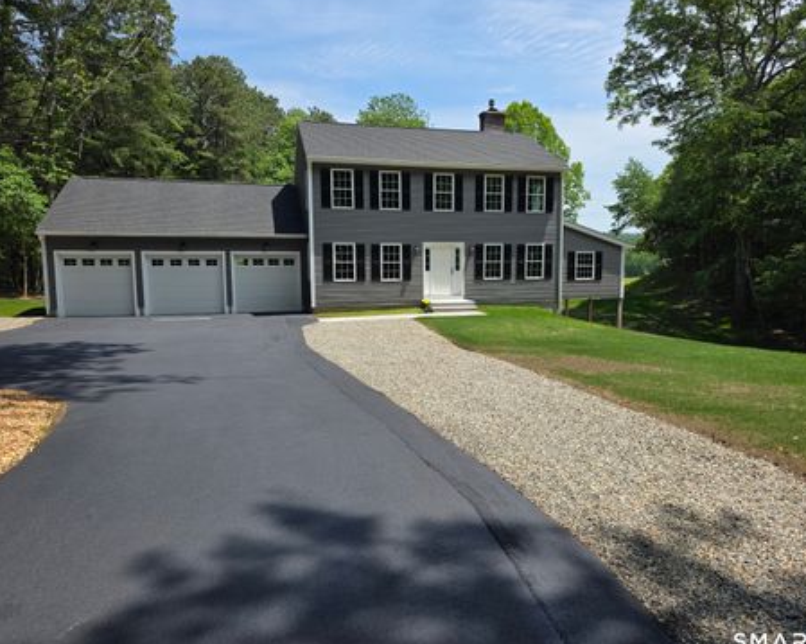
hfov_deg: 68.1
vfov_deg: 56.8
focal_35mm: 25
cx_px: 418
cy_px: 320
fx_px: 596
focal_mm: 6.3
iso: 80
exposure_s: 1/5017
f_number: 1.7
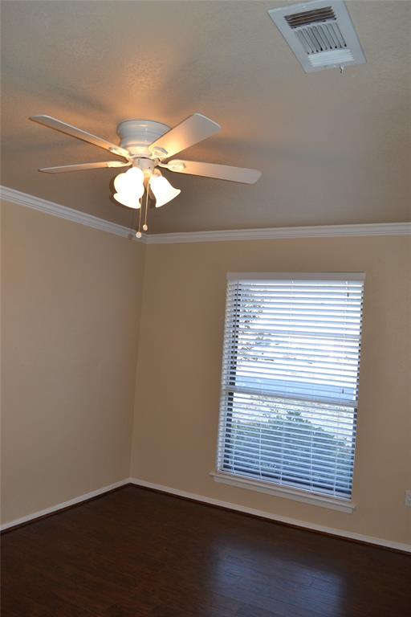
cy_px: 308
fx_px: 462
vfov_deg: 67.4
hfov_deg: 47.9
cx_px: 206
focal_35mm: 27
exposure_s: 1/80
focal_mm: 18
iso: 400
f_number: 4
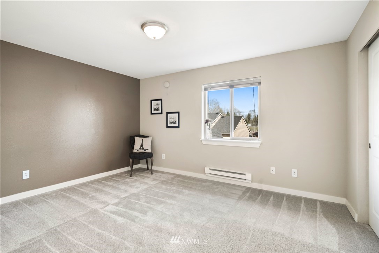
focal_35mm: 16
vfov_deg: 72.1
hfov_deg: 95.0
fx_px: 174
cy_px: 126
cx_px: 190
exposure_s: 2.5
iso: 100
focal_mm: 11
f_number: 11
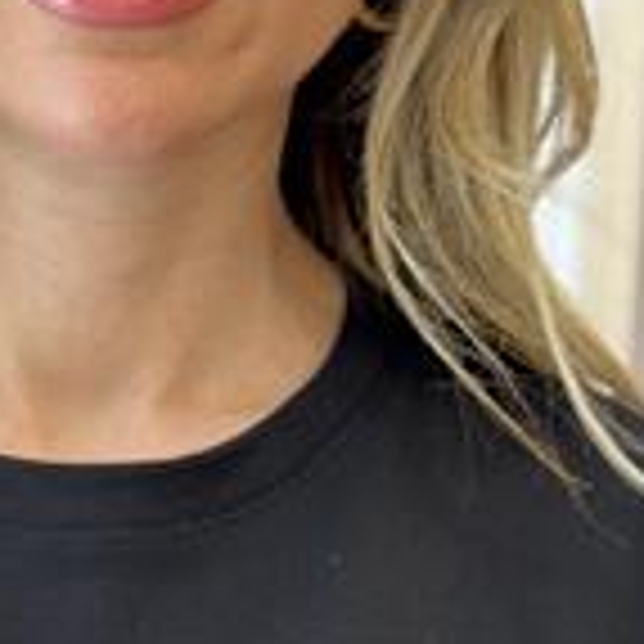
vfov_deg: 10.8
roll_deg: -2.7
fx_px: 3241
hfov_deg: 11.3
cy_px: 1036
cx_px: 36
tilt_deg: -9.8
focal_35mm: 154
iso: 80
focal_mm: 6.86
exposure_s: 1/100
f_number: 1.78
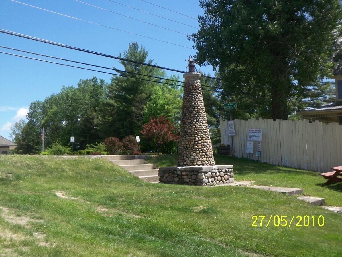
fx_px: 385
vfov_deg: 36.8
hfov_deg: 47.9
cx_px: 171
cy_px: 128
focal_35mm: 39
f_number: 3.9
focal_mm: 6.4
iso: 50
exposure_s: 1/320
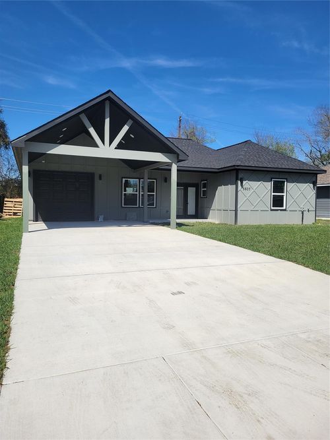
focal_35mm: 26
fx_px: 331
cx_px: 165
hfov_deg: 53.0
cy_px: 220
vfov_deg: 67.3
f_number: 1.8
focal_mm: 5.4
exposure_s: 1/4654
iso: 40
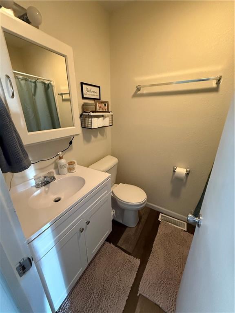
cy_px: 156
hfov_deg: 85.7
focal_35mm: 14
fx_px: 127
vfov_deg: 102.1
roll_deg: +0.4
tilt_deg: -19.0
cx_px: 118
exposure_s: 1/60
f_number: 2.2
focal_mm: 2.22
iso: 1000
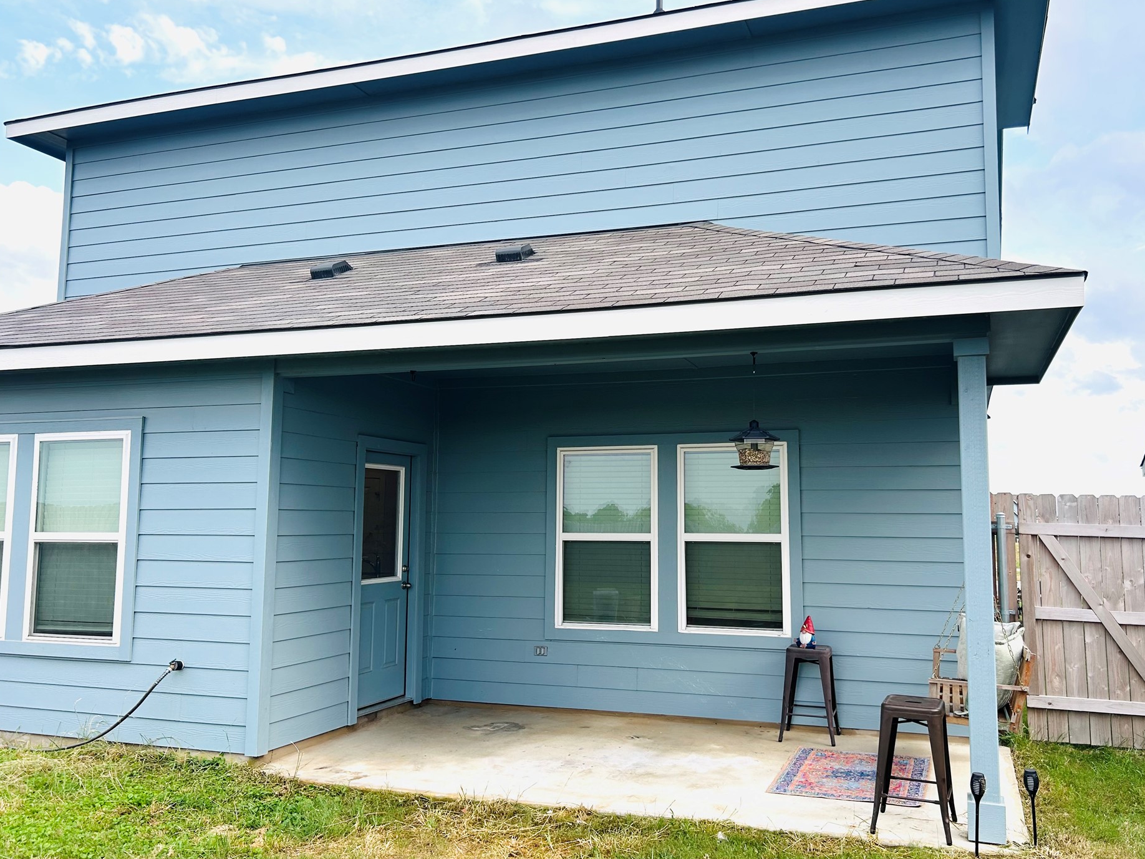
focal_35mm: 29
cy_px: 421
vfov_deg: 48.2
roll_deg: -0.3
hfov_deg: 61.5
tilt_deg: +5.6
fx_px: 959
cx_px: 633
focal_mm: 5.7
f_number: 1.5
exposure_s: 1/827
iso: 50
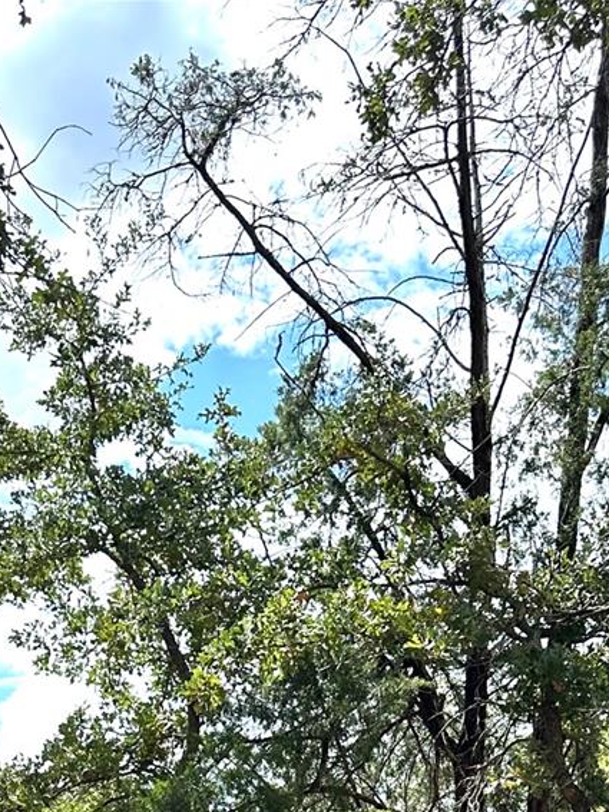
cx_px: 163
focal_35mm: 65
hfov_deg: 22.4
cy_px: 1098
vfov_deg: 25.1
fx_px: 1525
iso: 80
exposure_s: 1/2110
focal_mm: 6.86
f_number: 1.78
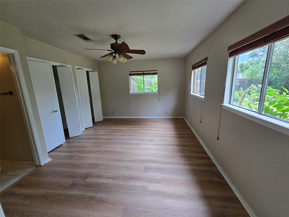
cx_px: 144
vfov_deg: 89.9
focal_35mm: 13
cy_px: 108
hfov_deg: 106.2
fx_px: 109
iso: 64
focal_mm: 2.2
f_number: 2.2
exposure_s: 1/120
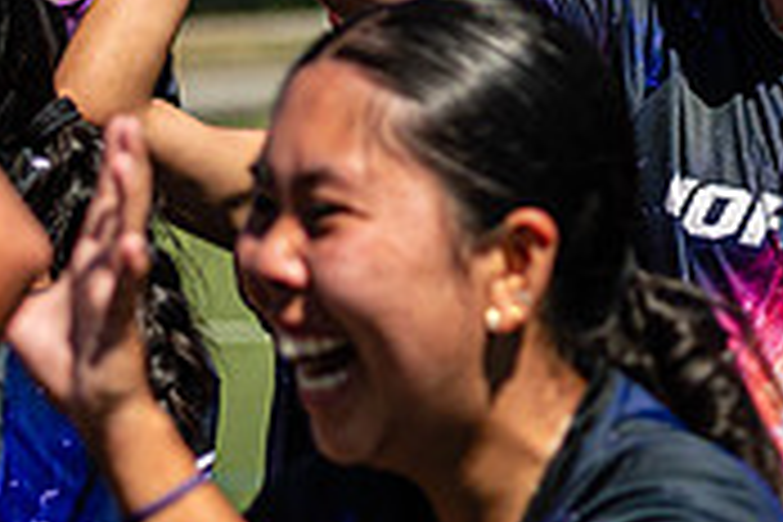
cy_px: -191
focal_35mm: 350
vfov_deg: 3.9
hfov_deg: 5.9
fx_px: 7612
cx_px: 932
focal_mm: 70
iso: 100
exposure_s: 1/2000
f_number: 3.2
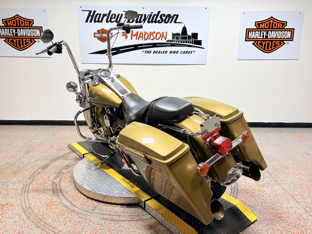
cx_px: 156
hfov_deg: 67.3
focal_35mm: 26
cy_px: 117
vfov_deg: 53.1
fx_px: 234
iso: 40
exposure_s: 1/120
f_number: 1.6
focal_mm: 5.96
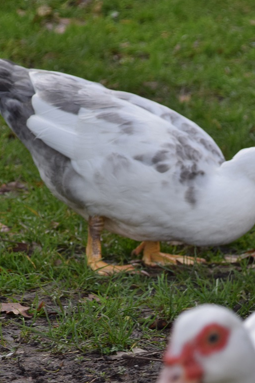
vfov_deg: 5.4
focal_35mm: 383
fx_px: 4071
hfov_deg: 3.6
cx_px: 217
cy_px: 283
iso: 400
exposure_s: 1/200
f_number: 7.1
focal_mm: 130
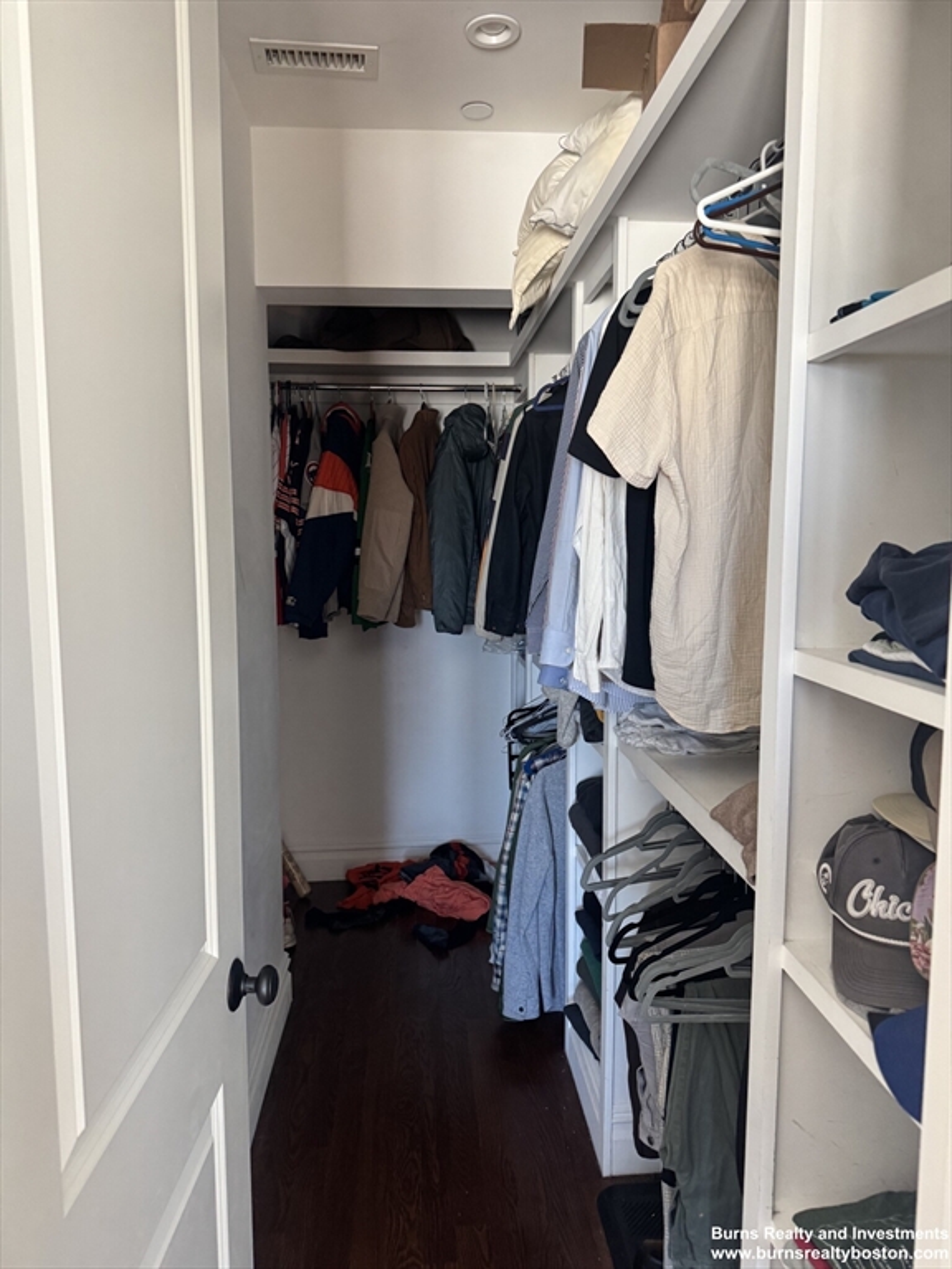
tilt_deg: -5.2
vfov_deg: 71.6
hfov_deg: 56.8
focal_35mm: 24
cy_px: 634
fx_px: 880
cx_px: 476
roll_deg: +1.8
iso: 320
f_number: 1.78
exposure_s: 1/60
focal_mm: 6.76
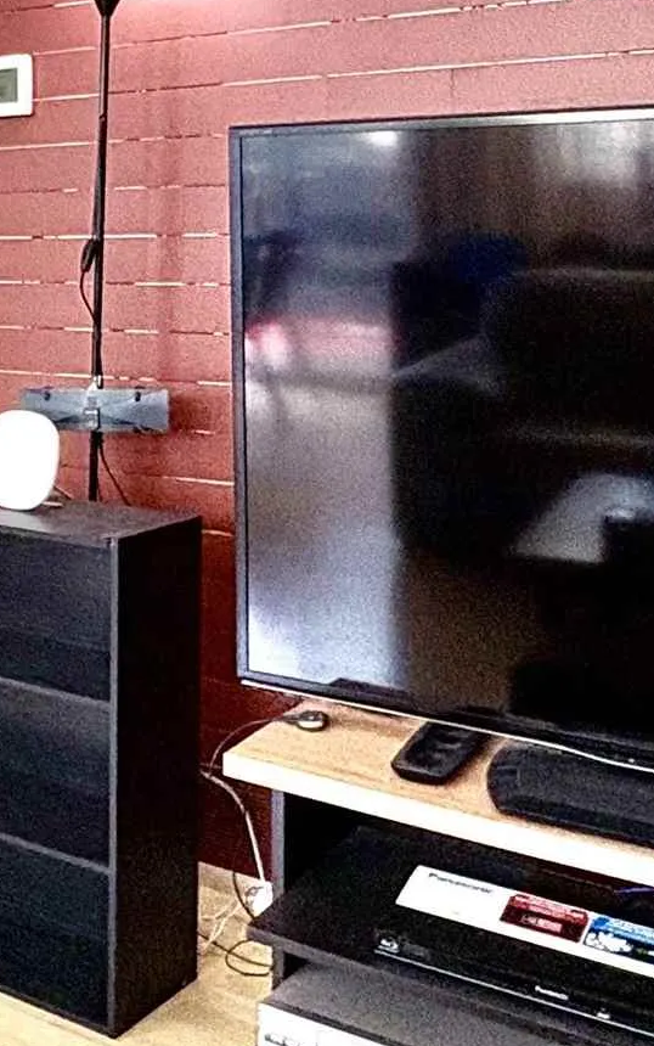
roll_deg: +0.4
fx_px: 1510
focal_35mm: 53
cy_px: 283
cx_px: -28
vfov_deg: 37.4
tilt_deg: -1.3
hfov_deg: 23.2
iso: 160
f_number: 2.2
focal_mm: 2.22
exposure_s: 1/120
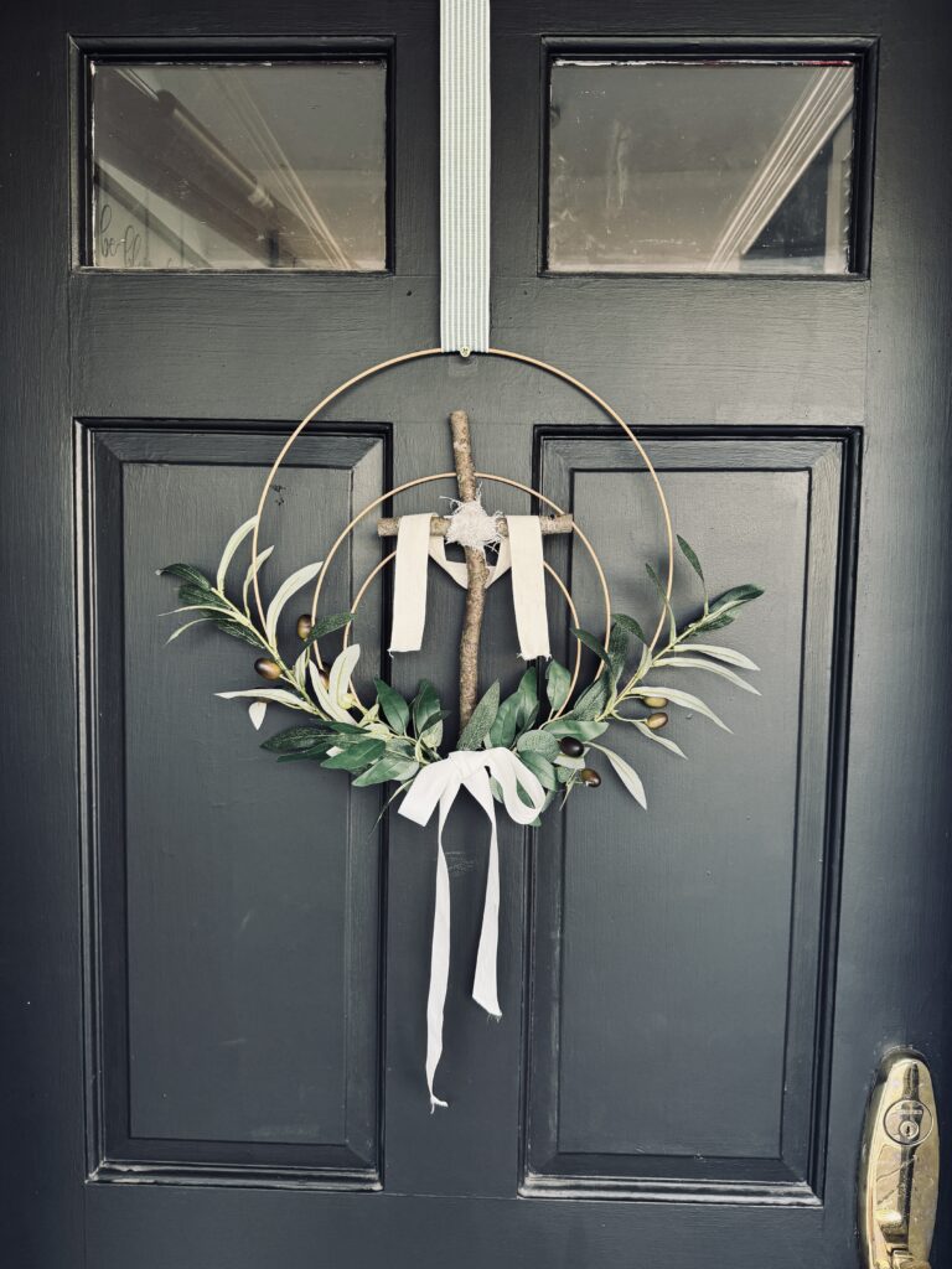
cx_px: 476
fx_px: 880
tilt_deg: -4.6
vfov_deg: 71.6
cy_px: 634
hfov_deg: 56.8
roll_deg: -0.9
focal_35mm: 24
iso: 200
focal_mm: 6.76
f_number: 1.78
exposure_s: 1/76
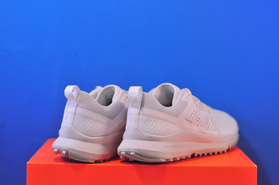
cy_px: 92
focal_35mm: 75
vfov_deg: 18.1
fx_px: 580
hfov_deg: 27.0
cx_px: 140
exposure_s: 1/320
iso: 250
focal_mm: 50
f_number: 2.5
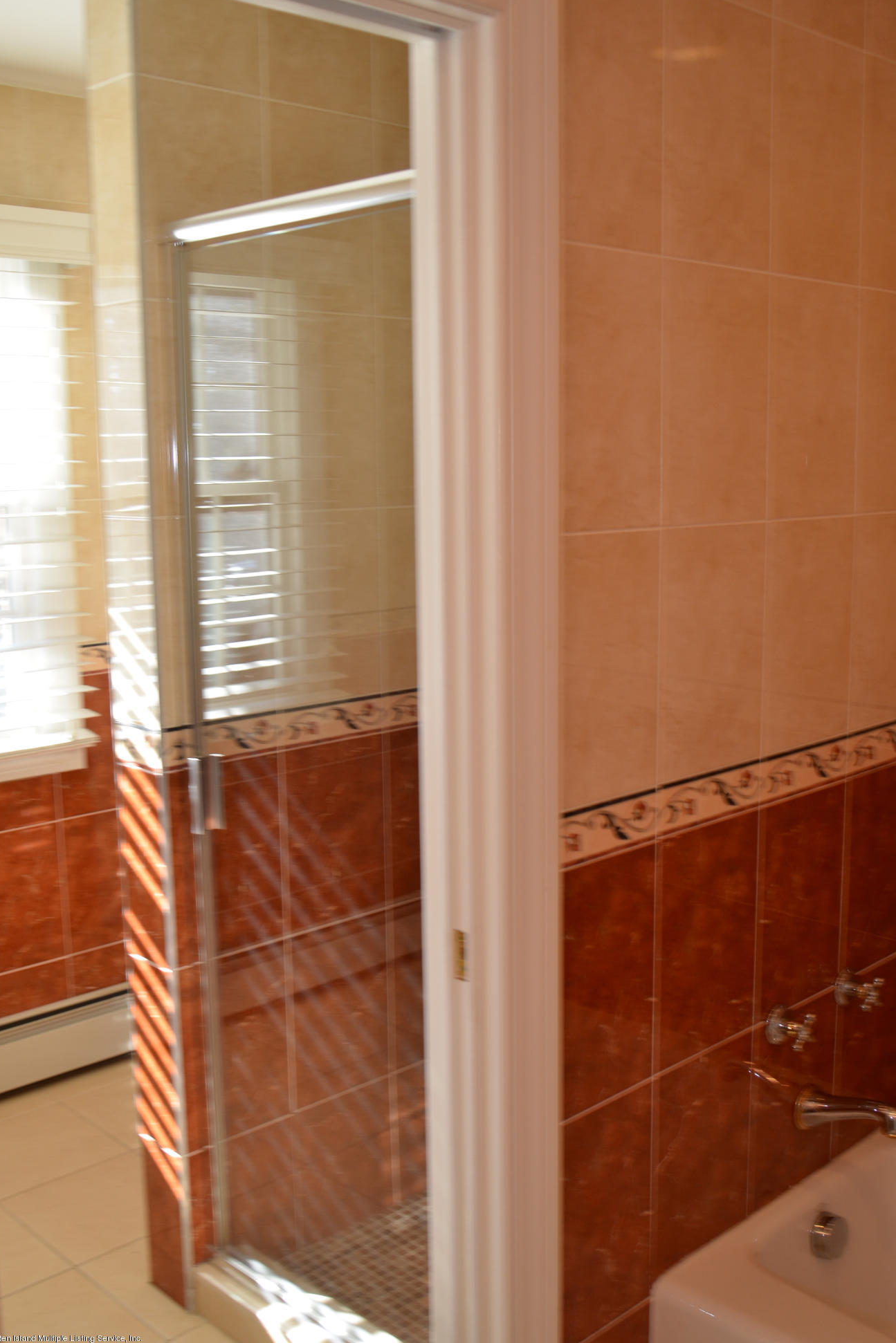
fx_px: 1381
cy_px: 690
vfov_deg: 51.9
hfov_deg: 35.9
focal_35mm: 37
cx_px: 441
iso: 250
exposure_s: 1/60
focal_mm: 24
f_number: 4
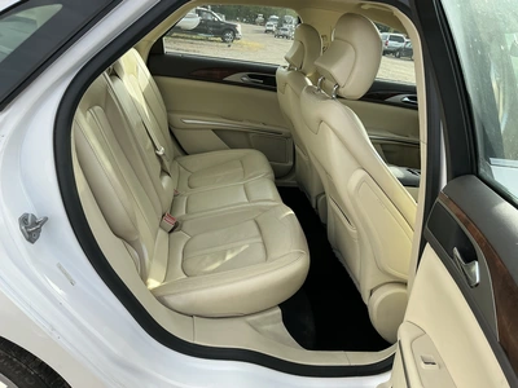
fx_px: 419
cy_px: 194
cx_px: 259
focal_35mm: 28
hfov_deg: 63.4
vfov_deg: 49.7
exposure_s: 1/370
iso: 25
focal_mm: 3
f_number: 1.8
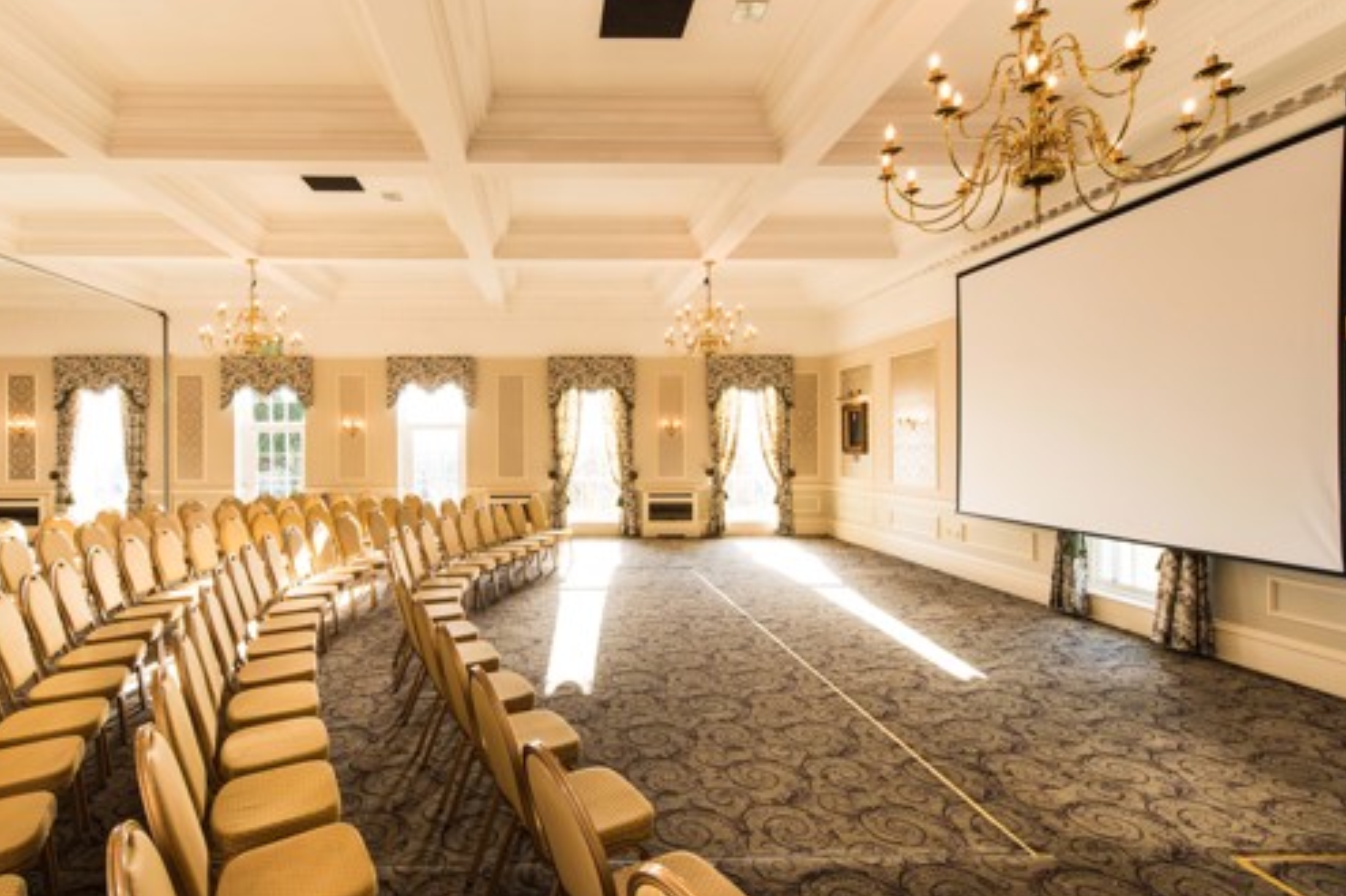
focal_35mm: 17
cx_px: 567
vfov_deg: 70.4
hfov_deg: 92.5
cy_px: 455
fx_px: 635
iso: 100
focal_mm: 14
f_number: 9
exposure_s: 1/5
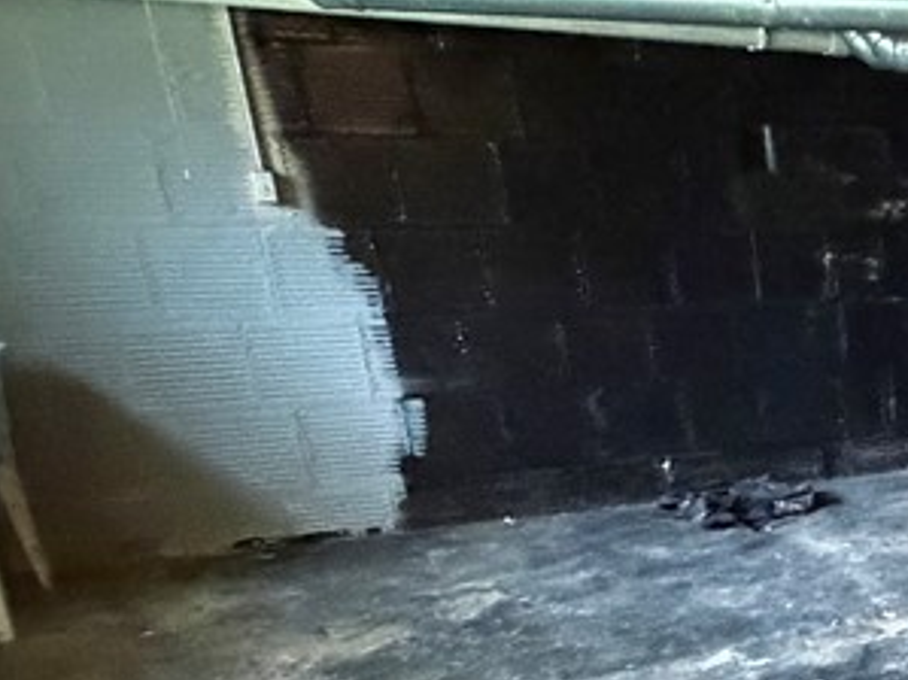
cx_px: 1403
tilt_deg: -17.2
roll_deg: -1.5
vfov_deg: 29.5
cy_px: 552
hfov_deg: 26.6
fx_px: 1259
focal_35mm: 48
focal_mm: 2.22
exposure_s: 1/30
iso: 2000
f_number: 2.2
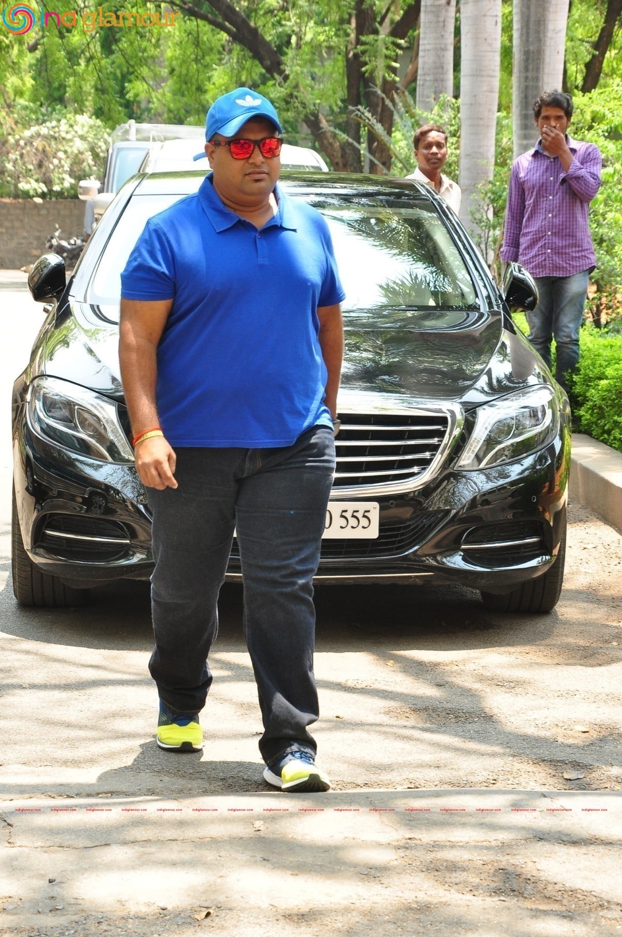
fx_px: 2728
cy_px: 468
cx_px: 311
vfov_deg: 19.5
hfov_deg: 13.0
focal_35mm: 105
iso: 500
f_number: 9
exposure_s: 1/125
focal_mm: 70
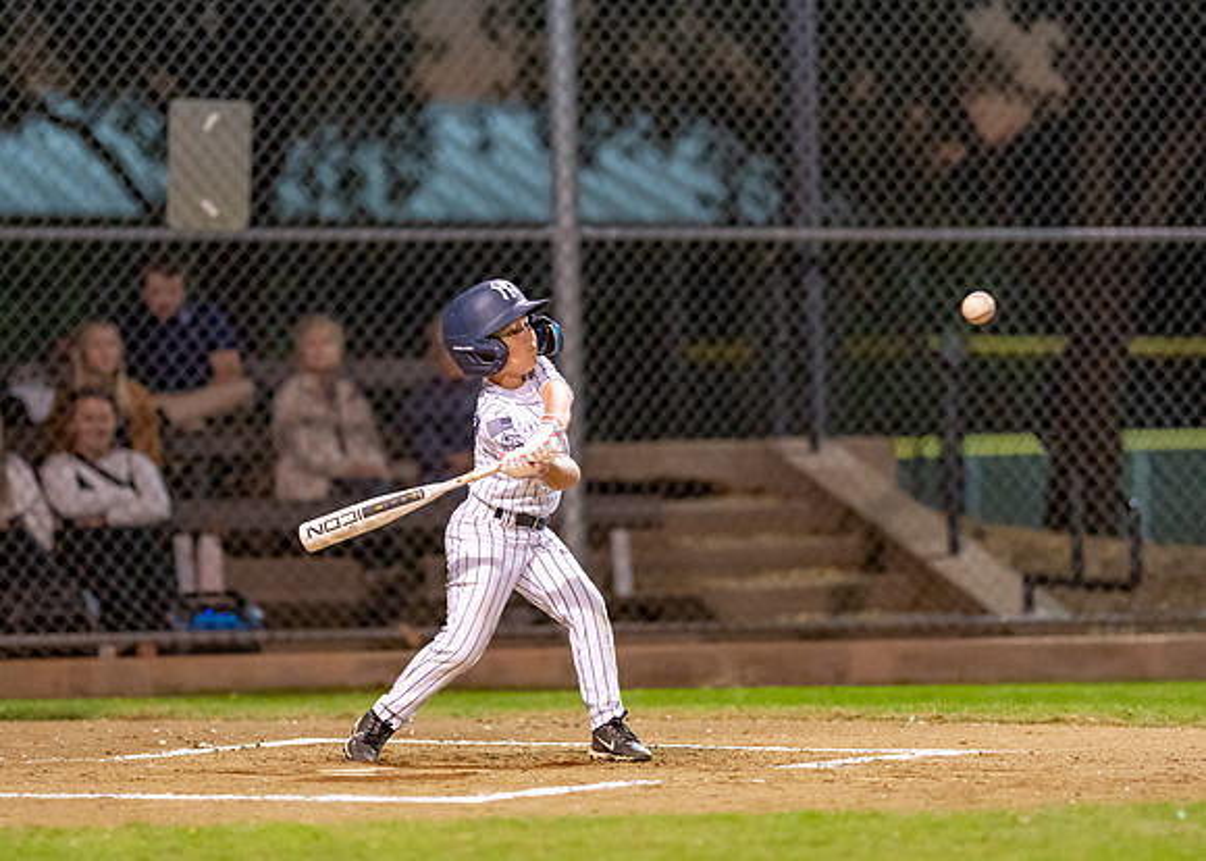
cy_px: 363
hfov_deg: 8.2
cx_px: 514
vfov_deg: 5.9
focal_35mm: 245
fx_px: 8401
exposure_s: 1/1000
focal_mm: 135
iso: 2500
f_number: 1.8
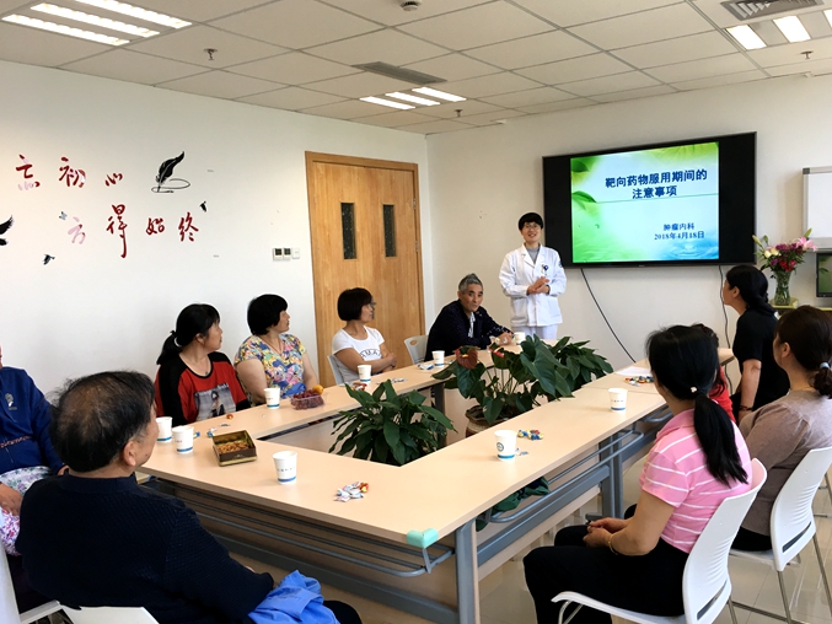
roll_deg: +3.1
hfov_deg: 59.9
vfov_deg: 46.8
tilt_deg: -4.4
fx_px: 721
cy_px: 310
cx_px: 429
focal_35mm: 30
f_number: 2.2
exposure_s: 1/33
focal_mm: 4.15
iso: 25
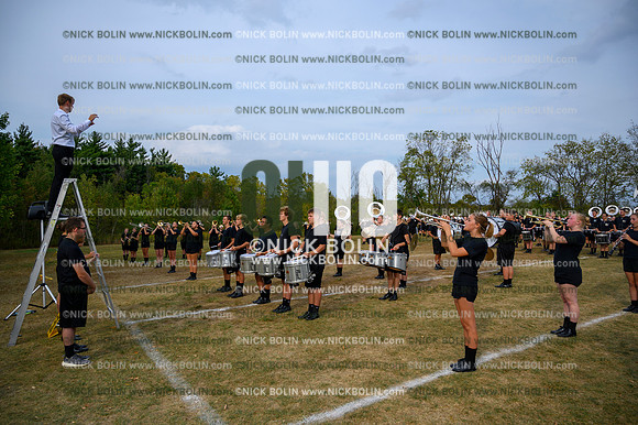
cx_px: 319
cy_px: 212
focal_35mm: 24
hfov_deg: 73.8
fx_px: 425
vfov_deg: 53.1
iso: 200
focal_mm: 24
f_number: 4.5
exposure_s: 1/1600
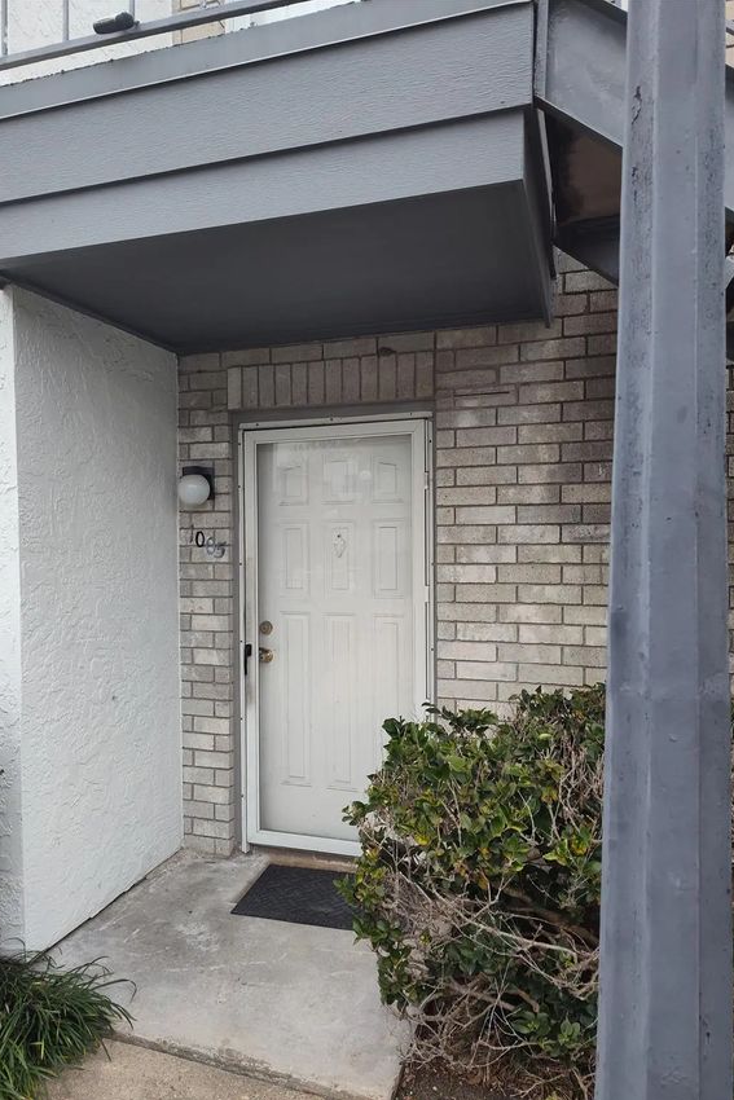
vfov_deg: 73.7
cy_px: 551
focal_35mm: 24
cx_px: 331
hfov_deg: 53.1
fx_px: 734
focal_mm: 5.56
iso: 146
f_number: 1.8
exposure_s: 1/120
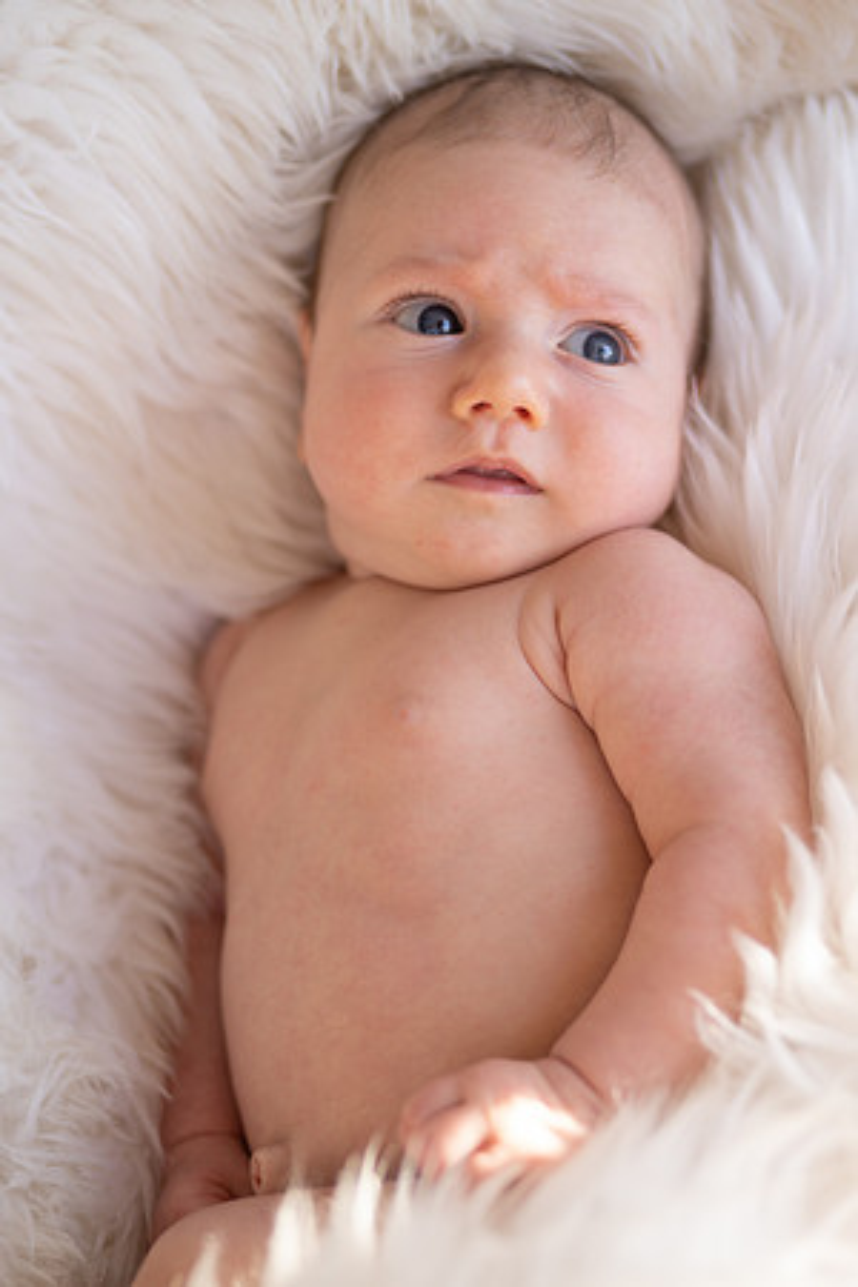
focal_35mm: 85
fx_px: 3039
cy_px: 644
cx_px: 429
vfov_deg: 23.9
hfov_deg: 16.1
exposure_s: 1/125
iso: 100
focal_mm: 85
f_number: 2.2
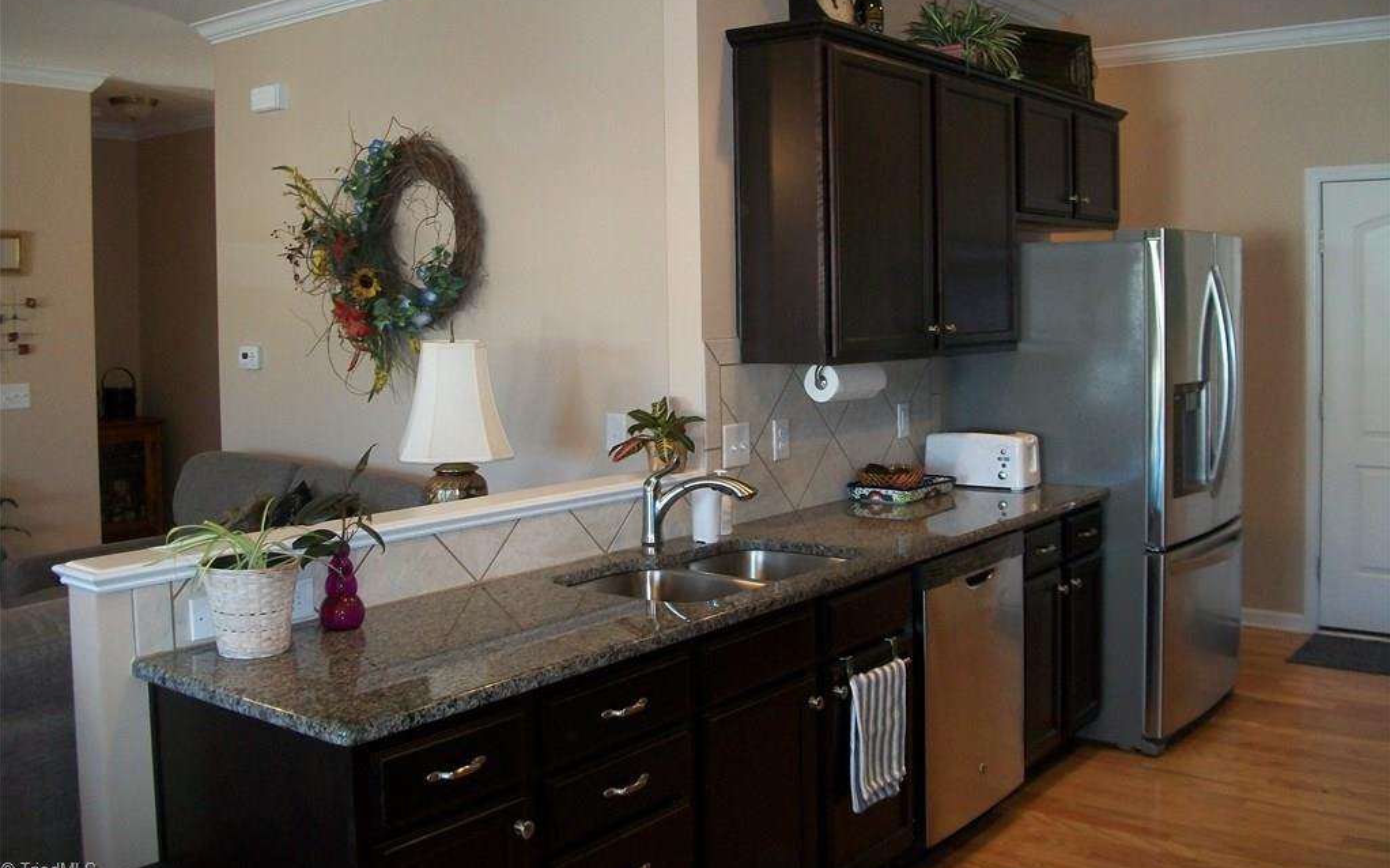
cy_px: 361
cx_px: 695
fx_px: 1288
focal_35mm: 34
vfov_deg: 37.1
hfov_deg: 56.7
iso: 160
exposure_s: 1/30
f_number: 2.9
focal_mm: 5.7
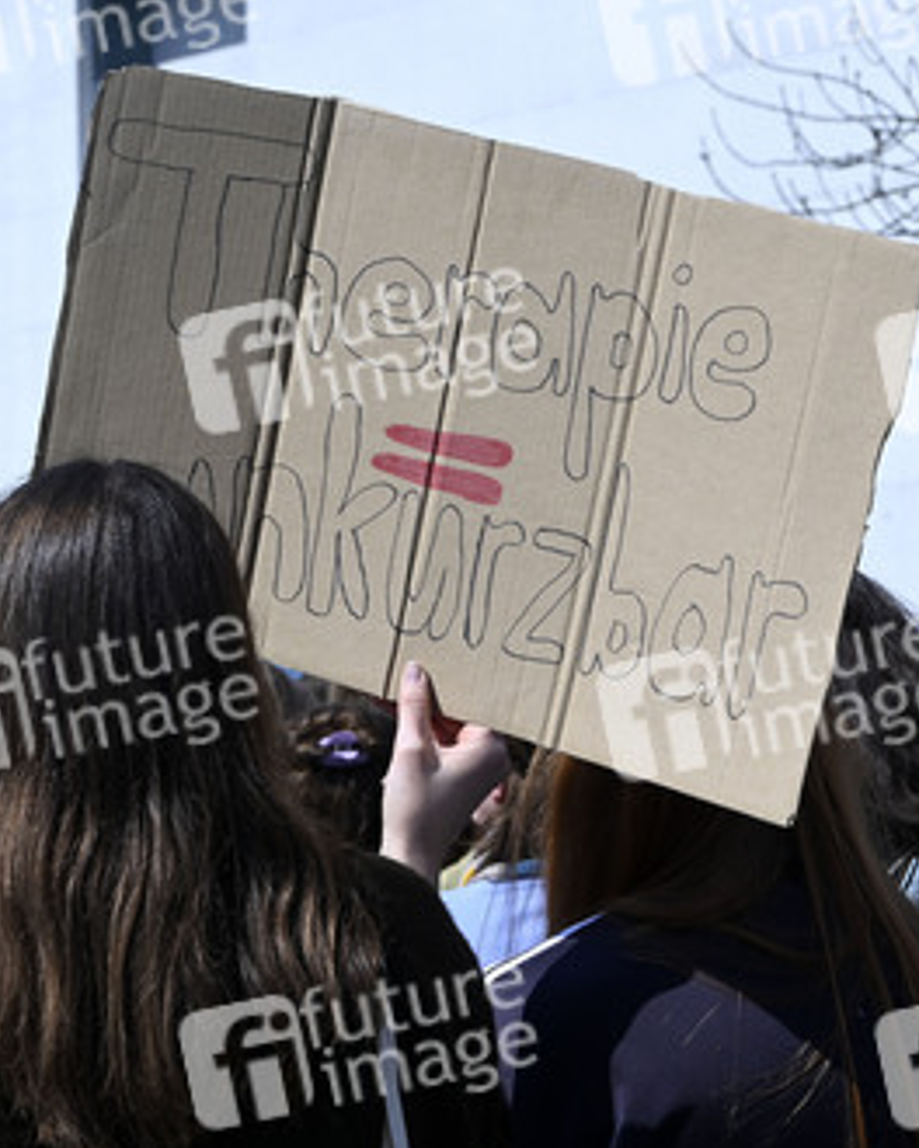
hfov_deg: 14.4
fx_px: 3638
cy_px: 525
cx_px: 460
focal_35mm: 107
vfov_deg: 17.9
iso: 250
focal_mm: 94
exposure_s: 1/320
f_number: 14
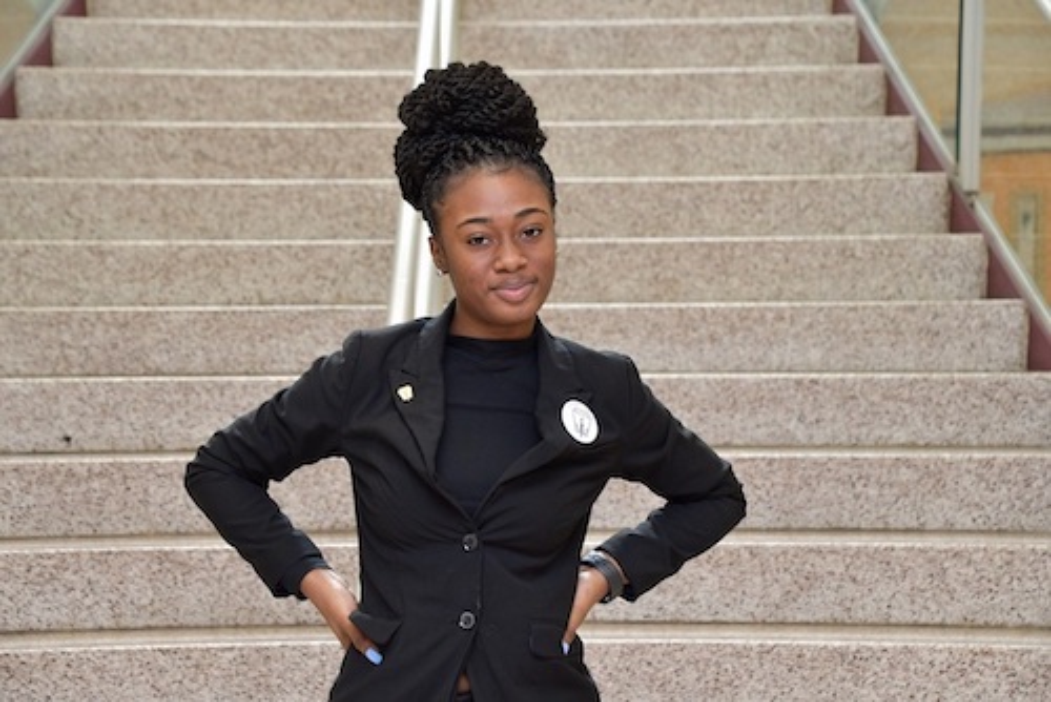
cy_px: 351
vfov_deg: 15.7
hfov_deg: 23.4
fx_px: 2541
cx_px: 526
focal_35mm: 87
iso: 800
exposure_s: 1/60
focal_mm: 58
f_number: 4.8
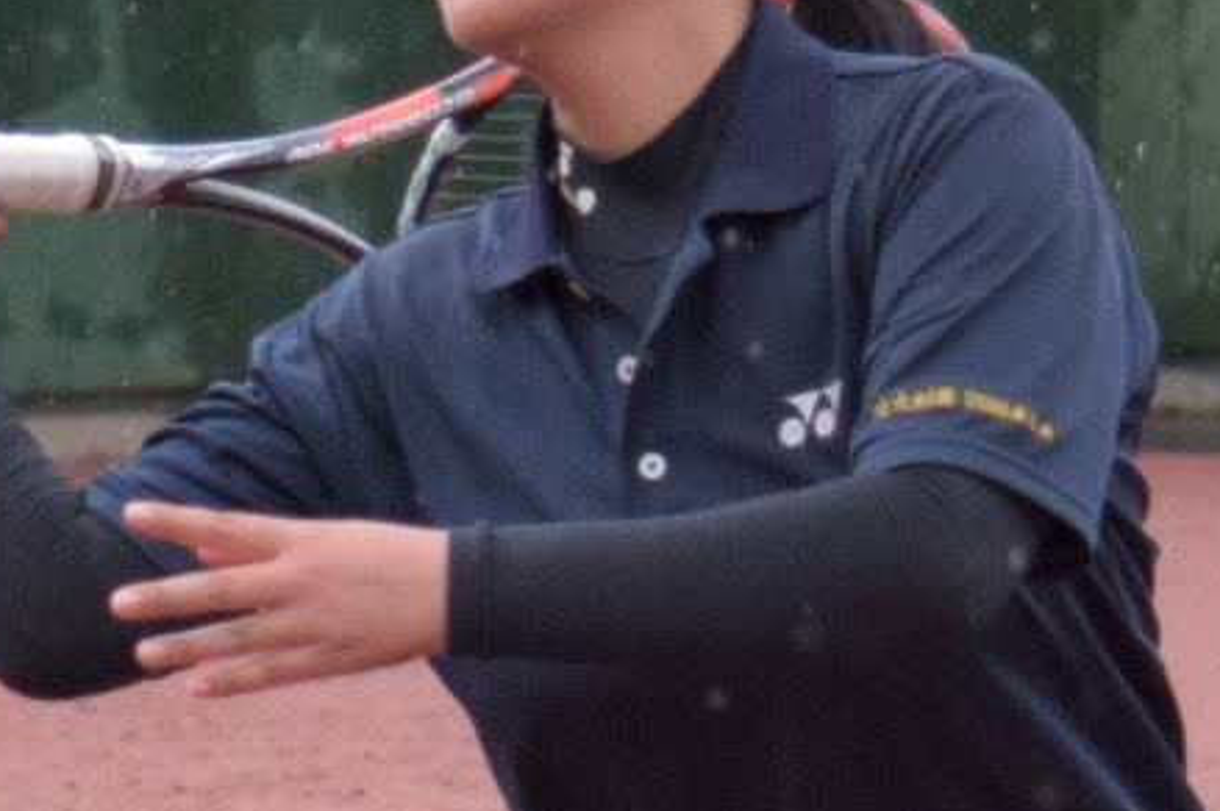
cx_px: 553
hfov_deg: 8.4
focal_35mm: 246
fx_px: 8330
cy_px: 333
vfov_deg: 5.6
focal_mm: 72
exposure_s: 1/1000
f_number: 4.5
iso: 1250
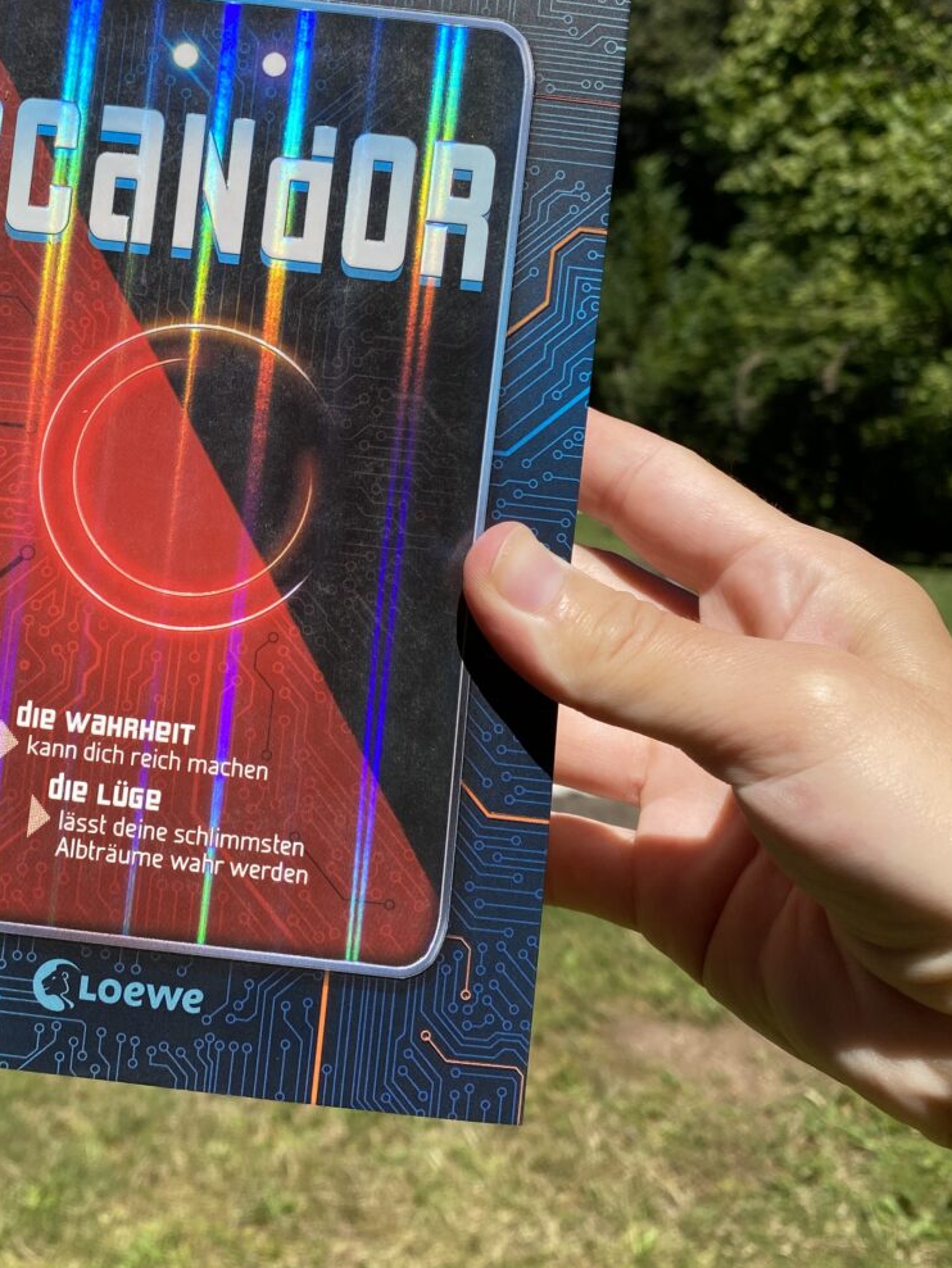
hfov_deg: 34.3
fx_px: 1503
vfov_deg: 45.5
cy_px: 514
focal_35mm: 41
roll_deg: +2.2
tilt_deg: +1.3
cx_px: 222
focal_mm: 4.25
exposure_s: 1/2625
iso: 32
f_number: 1.8
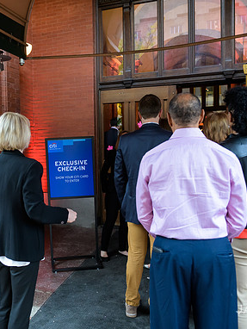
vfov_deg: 52.6
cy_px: 166
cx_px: 69
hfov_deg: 39.9
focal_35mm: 35
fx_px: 333
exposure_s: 1/125
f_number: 3.2
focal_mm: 24
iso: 1600
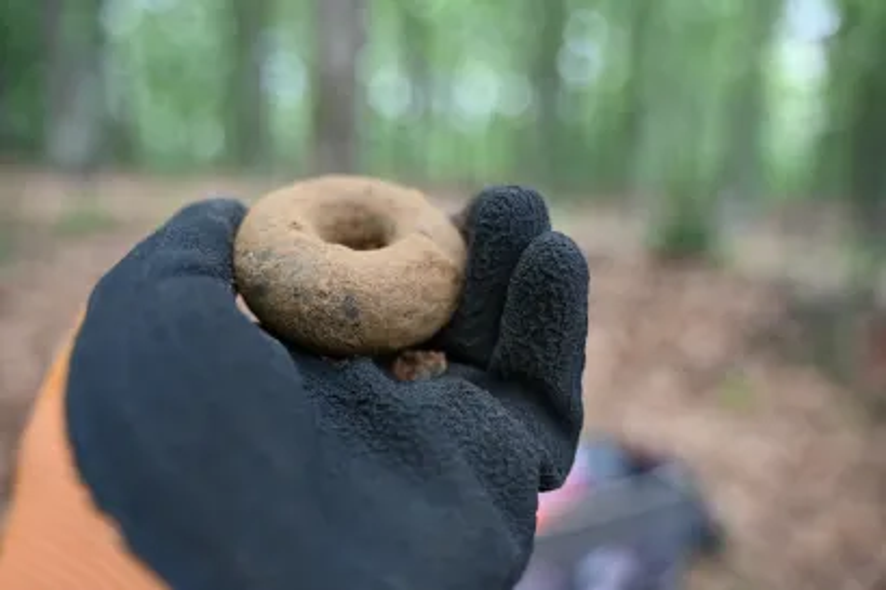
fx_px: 689
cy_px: 295
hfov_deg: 65.5
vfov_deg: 46.4
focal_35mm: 28
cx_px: 443
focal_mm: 28
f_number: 2.8
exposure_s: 1/125
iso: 1000
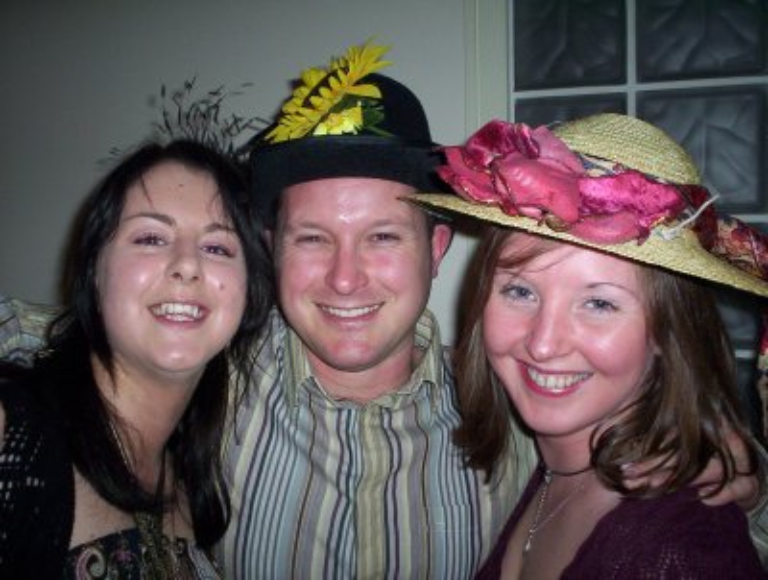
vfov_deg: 37.9
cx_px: 384
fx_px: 845
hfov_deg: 48.9
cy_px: 290
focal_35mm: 38
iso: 140
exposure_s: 1/60
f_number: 4.5
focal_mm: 4.99
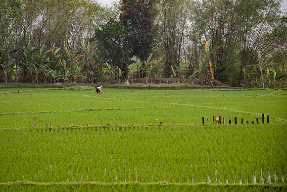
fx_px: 940
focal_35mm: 118
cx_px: 129
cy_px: 88
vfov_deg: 11.6
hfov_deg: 17.3
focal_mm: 105
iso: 250
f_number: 4.5
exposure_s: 1/160
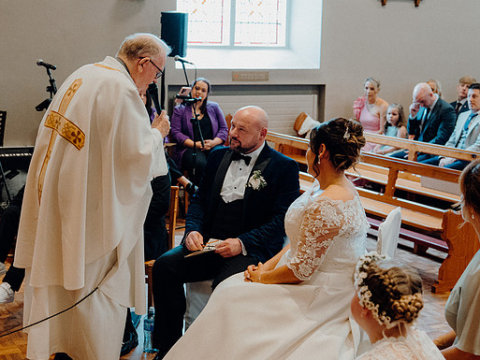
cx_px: 210
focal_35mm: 62
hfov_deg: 31.2
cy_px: 180
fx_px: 860
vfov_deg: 23.7
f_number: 3.2
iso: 3200
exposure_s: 1/160
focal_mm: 38
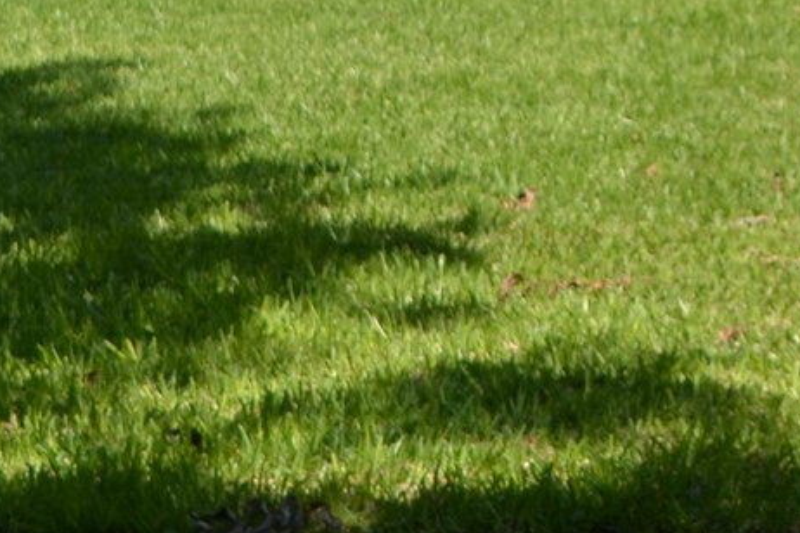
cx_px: 1124
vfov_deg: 7.6
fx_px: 3919
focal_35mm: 176
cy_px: -341
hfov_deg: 11.3
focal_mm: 25
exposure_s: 1/250
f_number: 8
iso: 100
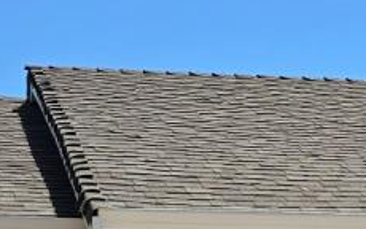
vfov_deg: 7.9
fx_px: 1587
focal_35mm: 159
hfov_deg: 13.1
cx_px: 296
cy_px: 440
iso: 12
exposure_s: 1/937
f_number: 1.7
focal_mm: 6.3
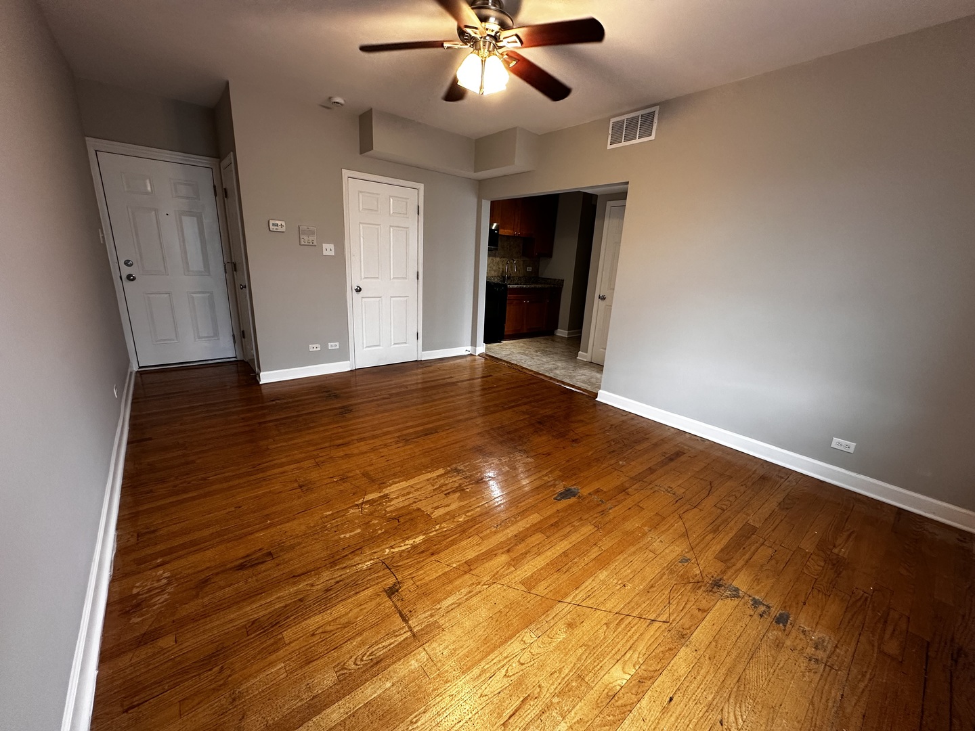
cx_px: 488
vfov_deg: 85.7
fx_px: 394
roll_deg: -3.7
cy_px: 366
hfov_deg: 102.1
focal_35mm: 14
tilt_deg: -15.4
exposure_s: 1/60
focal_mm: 2.22
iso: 200
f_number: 2.2
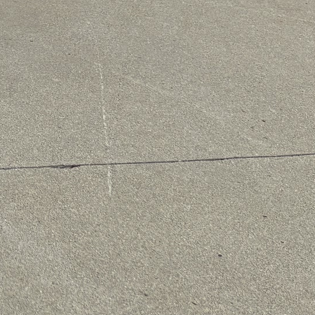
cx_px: -391
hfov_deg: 12.1
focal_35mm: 121
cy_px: -271
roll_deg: +0.2
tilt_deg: -7.3
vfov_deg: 12.9
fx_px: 1246
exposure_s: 1/1550
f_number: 1.6
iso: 64
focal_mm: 5.96
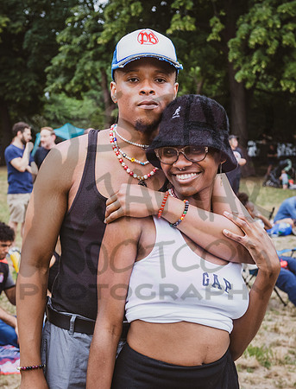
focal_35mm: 69
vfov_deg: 28.2
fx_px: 773
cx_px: 144
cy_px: 179
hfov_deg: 21.7
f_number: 4
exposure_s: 1/500
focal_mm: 42
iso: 1000
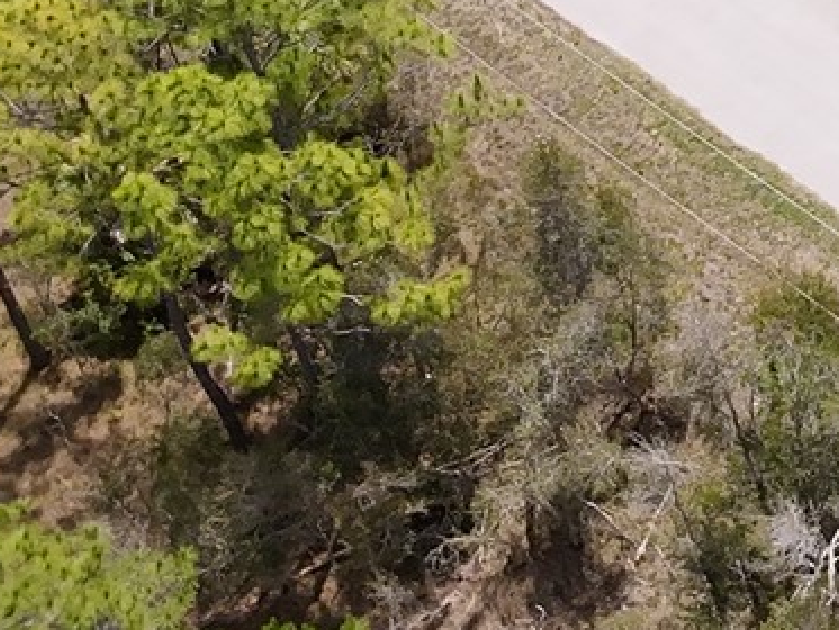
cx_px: 1622
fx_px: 2497
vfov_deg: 12.3
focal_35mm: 103
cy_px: -718
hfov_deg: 15.6
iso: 140
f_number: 2.8
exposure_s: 1/725
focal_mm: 4.55
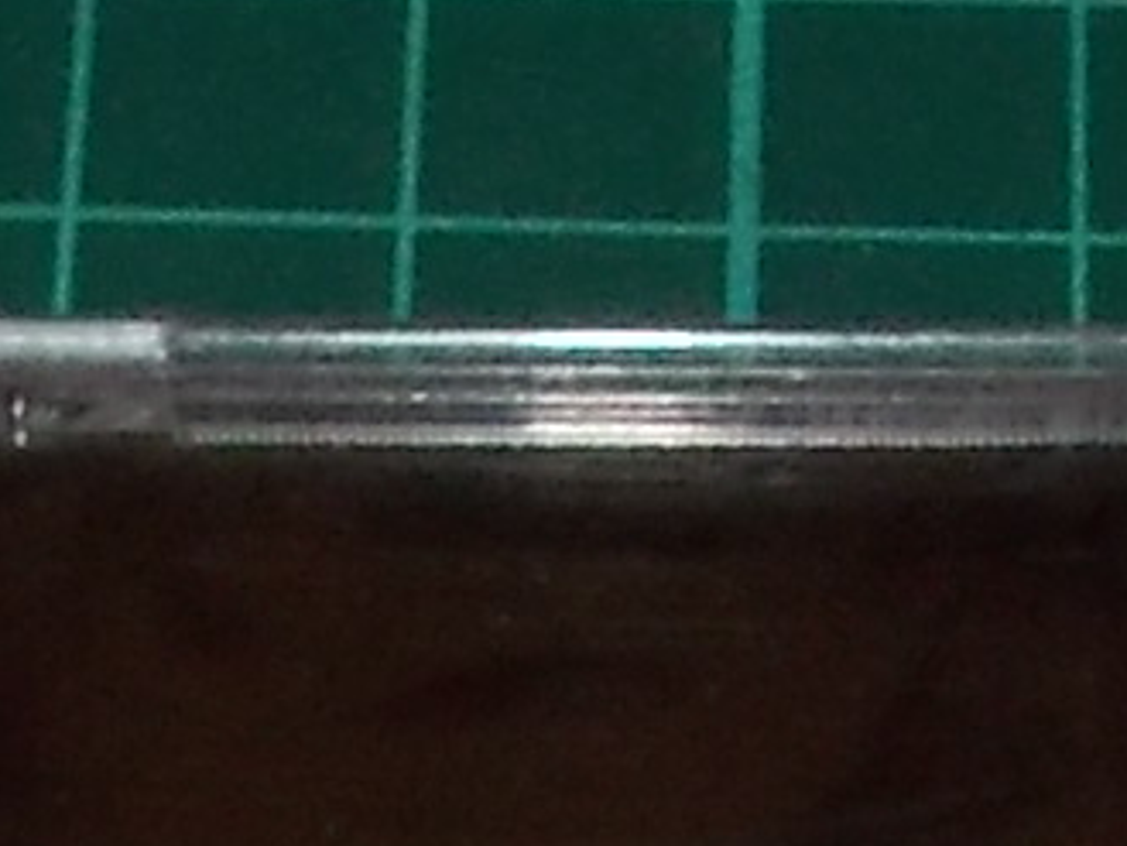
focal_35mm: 200
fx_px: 6514
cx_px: 1038
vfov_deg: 6.6
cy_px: 2767
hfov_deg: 9.8
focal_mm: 4.1
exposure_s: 1/30
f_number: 3.3
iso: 200
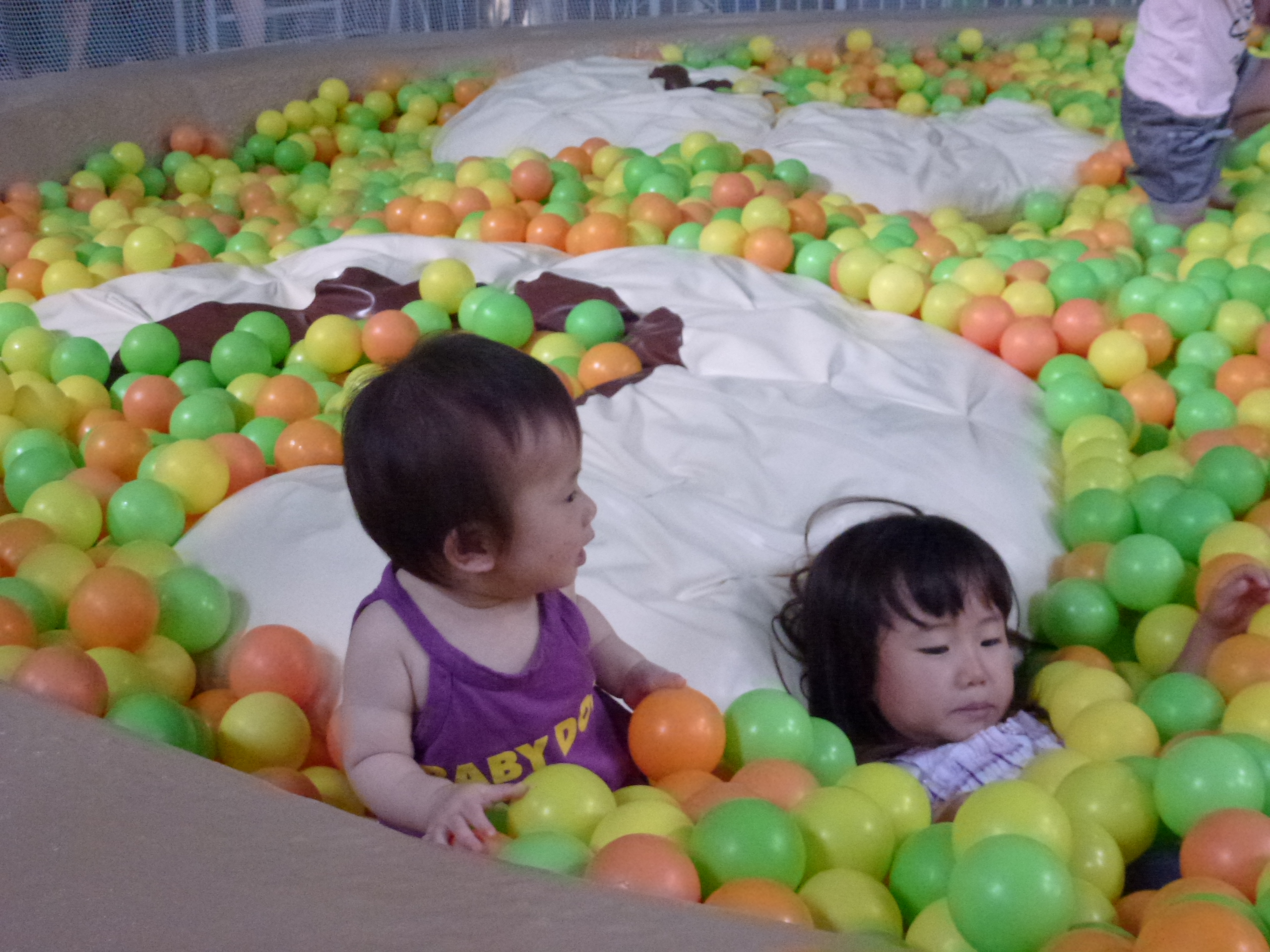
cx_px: 635
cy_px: 476
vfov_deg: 28.0
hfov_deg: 36.8
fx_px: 1908
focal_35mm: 52
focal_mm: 9.4
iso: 800
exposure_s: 1/80
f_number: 4.3
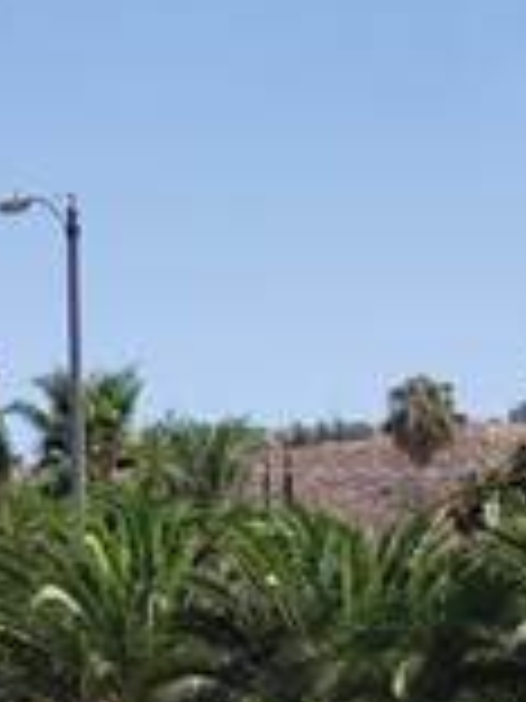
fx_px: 3242
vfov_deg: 12.1
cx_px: 355
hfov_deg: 9.3
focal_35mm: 160
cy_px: 842
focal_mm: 6
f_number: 2.4
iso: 32
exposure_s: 1/628
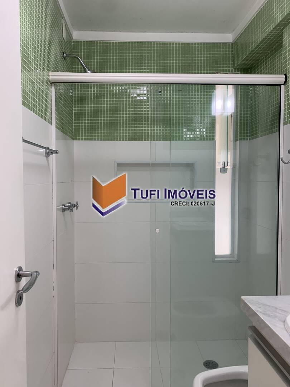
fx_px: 290
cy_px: 194
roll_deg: +0.8
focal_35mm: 26
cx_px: 145
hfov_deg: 53.1
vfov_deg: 67.3
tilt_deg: -1.1
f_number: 1.8
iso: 80
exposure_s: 1/120
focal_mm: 4.25
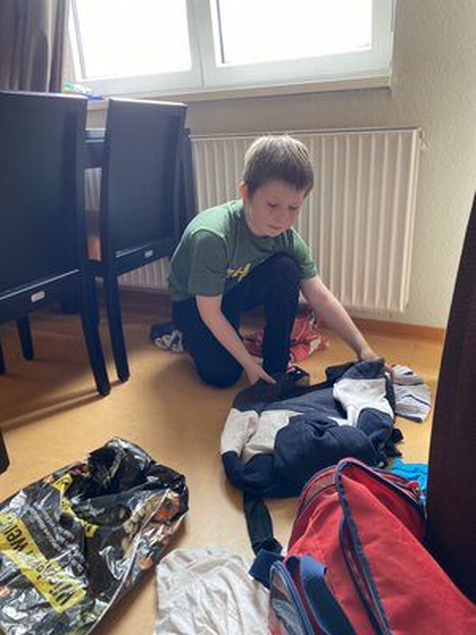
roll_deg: +2.4
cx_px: 238
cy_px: 318
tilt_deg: -19.7
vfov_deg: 67.3
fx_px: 477
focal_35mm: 26
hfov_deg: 53.1
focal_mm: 4.25
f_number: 1.8
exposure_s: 1/60
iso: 200
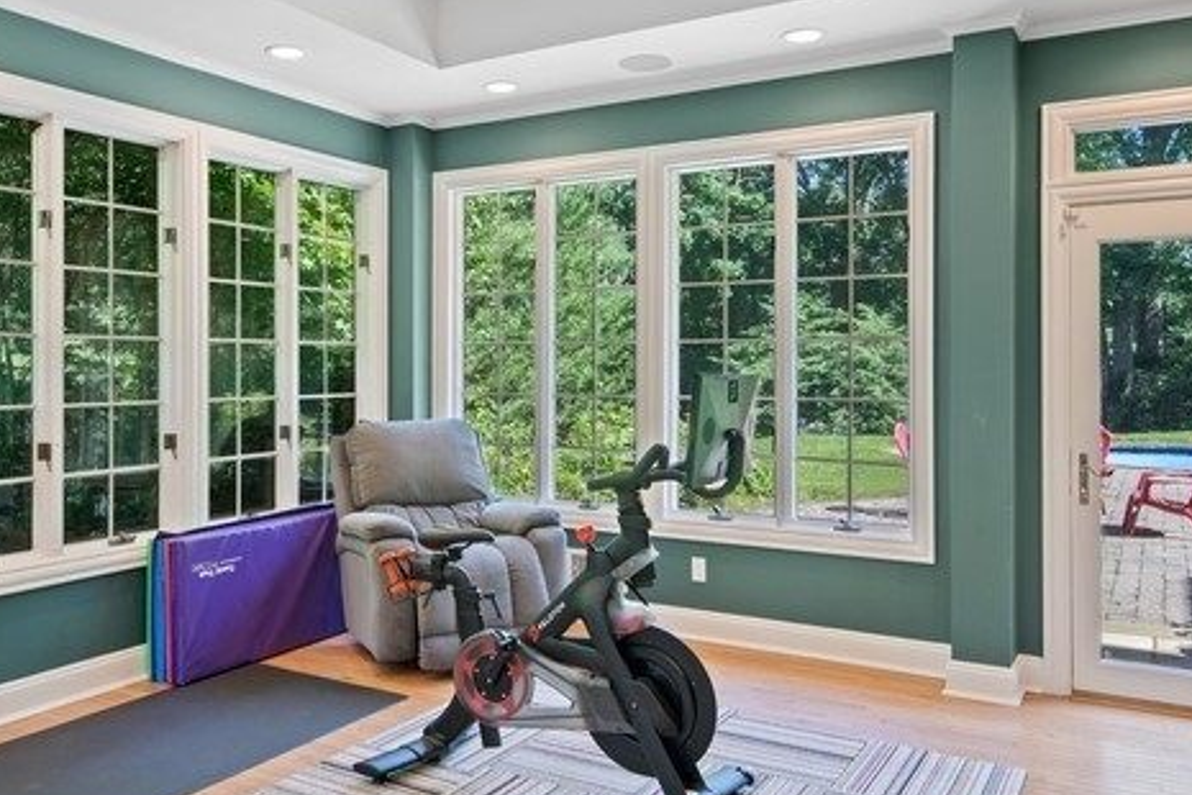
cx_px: 526
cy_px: 367
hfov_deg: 60.1
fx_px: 1026
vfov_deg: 42.3
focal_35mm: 31
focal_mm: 16
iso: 400
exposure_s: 1/13
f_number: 8
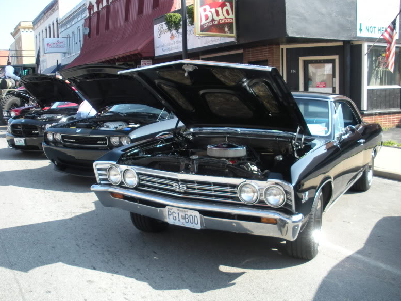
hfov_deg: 50.1
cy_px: 154
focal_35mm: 37
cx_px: 203
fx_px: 429
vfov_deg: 38.7
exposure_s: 1/136
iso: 64
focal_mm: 6.3
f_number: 3.5
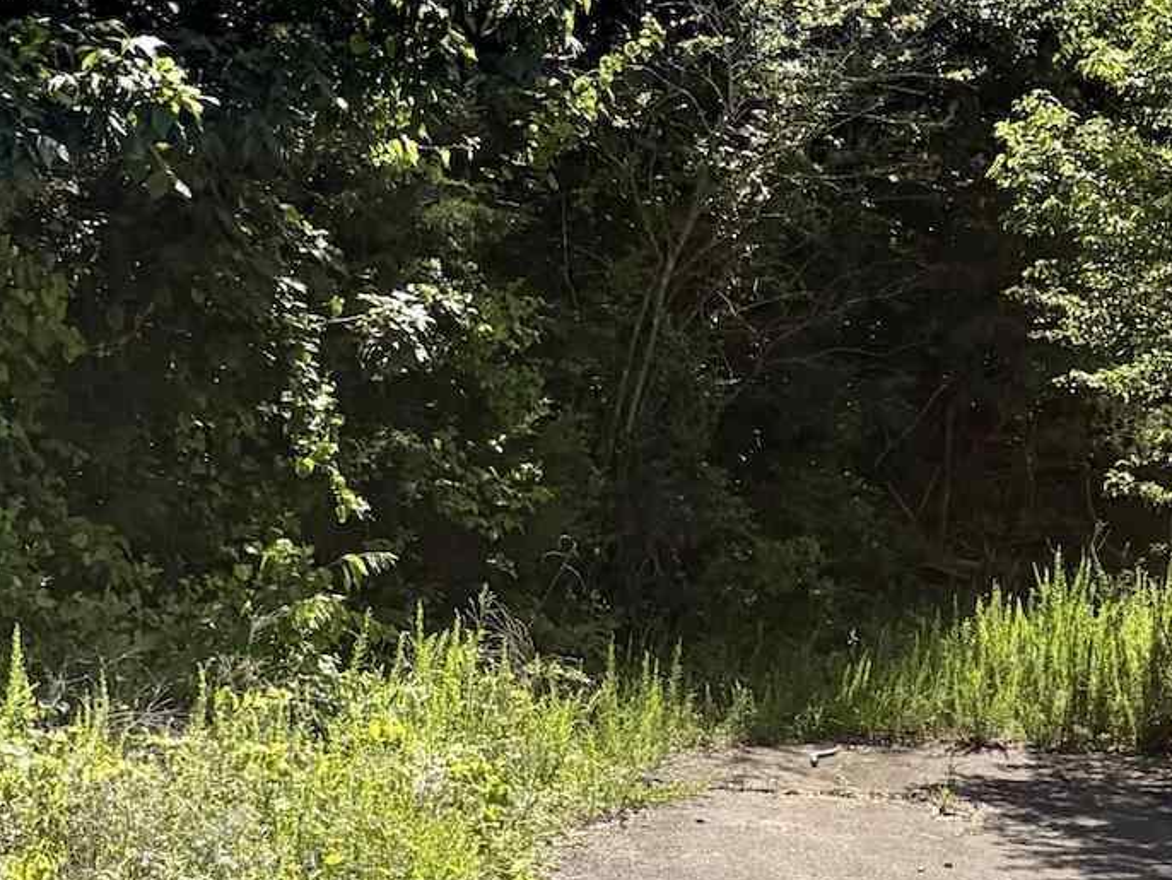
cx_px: 1435
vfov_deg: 15.3
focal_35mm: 97
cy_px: 480
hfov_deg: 19.0
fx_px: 3285
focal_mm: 5.96
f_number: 1.6
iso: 50
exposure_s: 1/2451
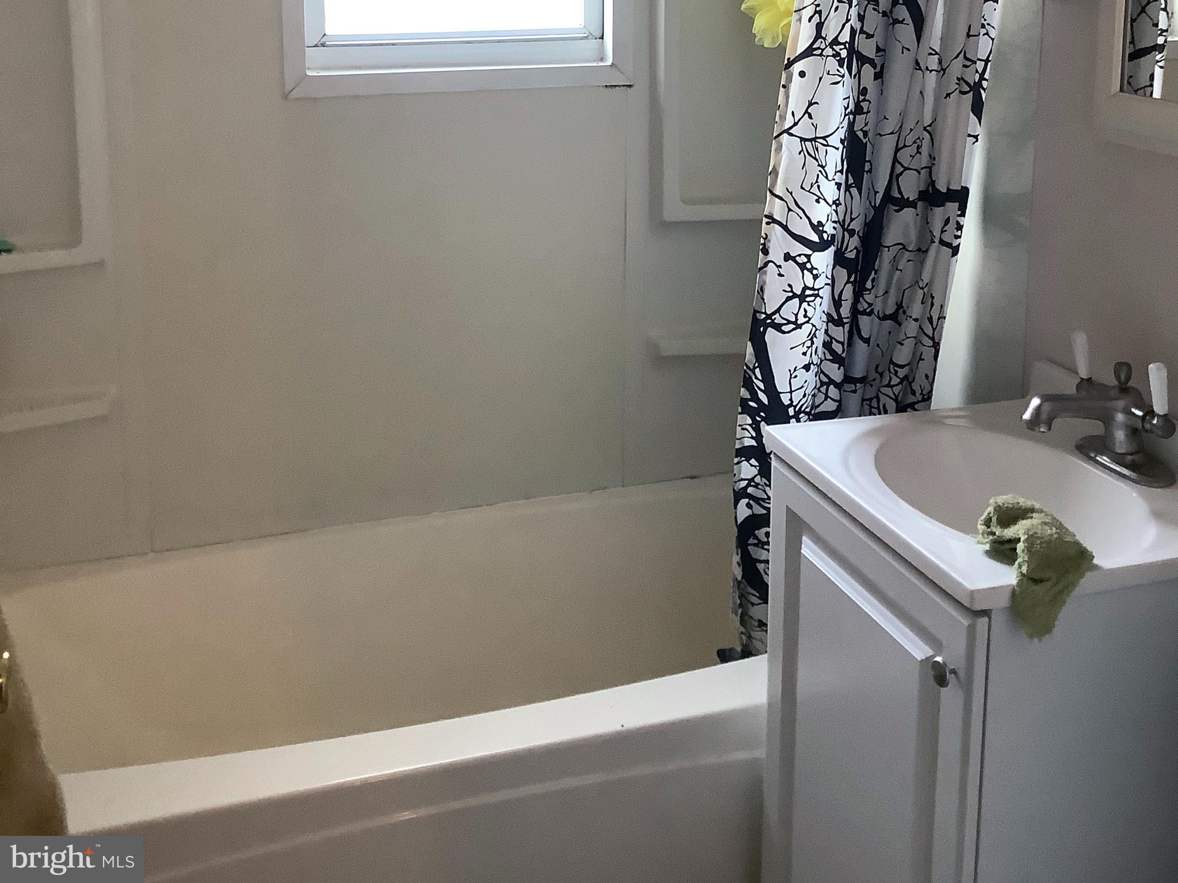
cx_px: 589
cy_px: 442
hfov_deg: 58.4
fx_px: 1055
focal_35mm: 31
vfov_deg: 45.4
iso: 50
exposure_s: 1/60
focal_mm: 3.3
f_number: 2.4
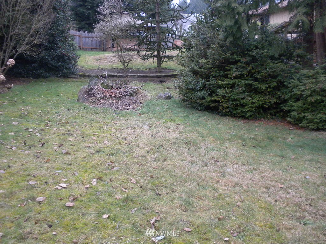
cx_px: 163
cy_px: 122
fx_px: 348
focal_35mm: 37
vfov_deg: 38.7
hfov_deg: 50.1
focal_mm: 6.6
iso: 327
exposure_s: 1/65.7
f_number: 3.5
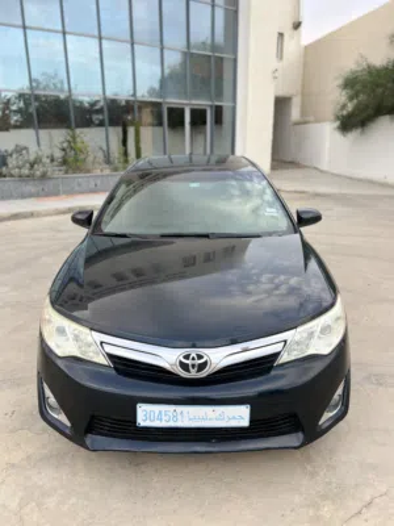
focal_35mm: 26
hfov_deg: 53.1
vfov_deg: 67.3
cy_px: 263
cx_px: 197
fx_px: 395
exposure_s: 1/212
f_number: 1.5
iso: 40
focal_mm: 5.7
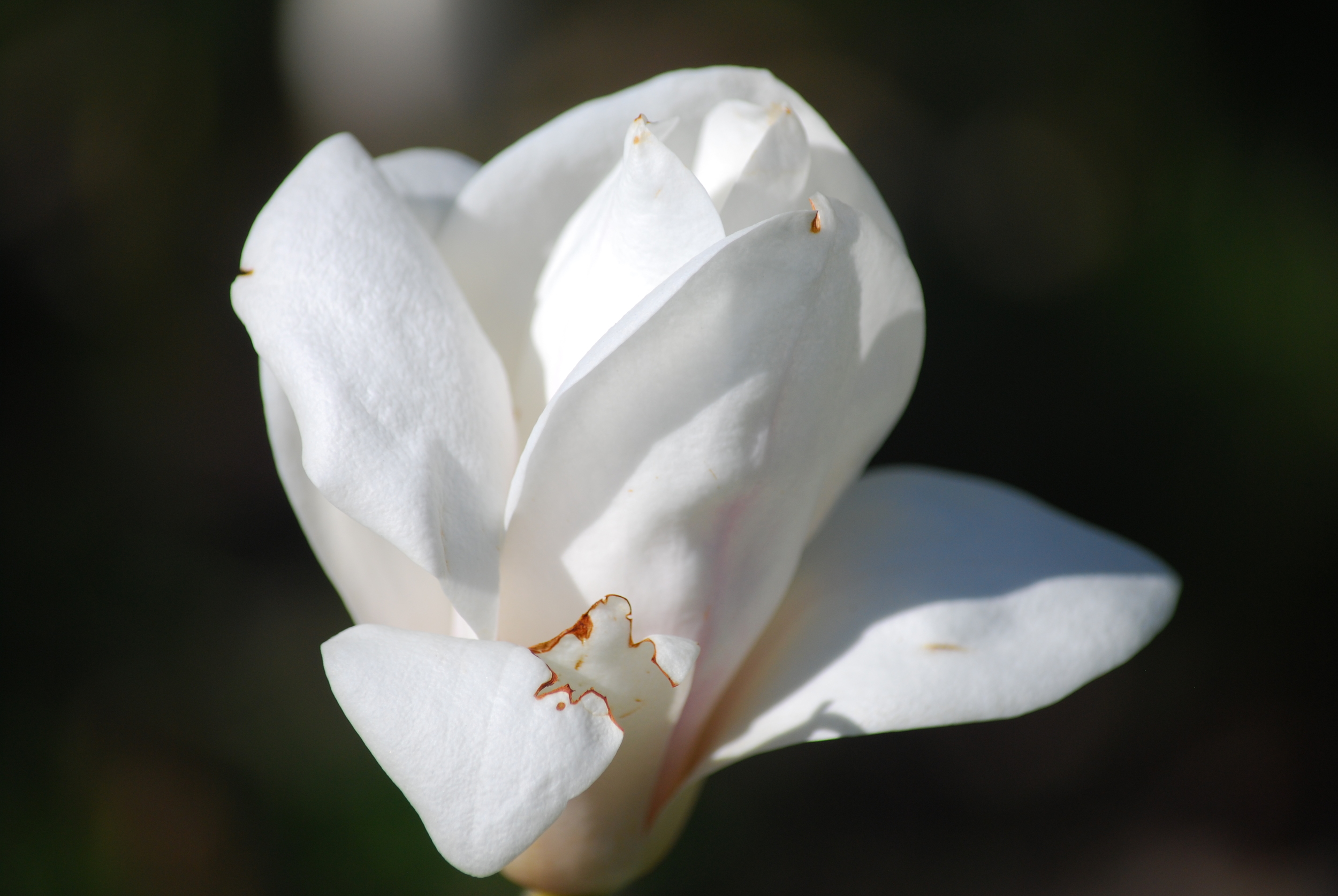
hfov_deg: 7.6
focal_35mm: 270
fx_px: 10048
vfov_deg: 5.1
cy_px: 448
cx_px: 669
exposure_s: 1/1600
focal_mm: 180
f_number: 5.3
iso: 200
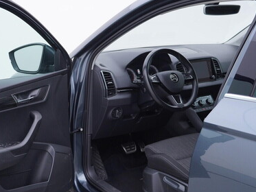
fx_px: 377
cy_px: 108
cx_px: 70
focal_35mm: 51
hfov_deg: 36.8
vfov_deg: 28.6
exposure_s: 1/50
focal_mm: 24
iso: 125
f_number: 3.2
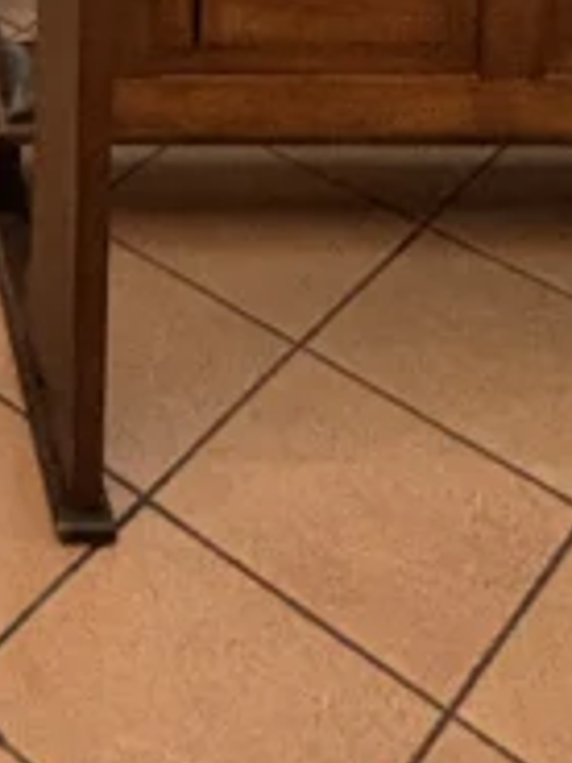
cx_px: -319
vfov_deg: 18.8
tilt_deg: -5.8
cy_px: -639
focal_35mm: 78
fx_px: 1719
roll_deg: +1.1
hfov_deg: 16.9
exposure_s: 1/60
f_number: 2.2
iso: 640
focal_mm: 2.22
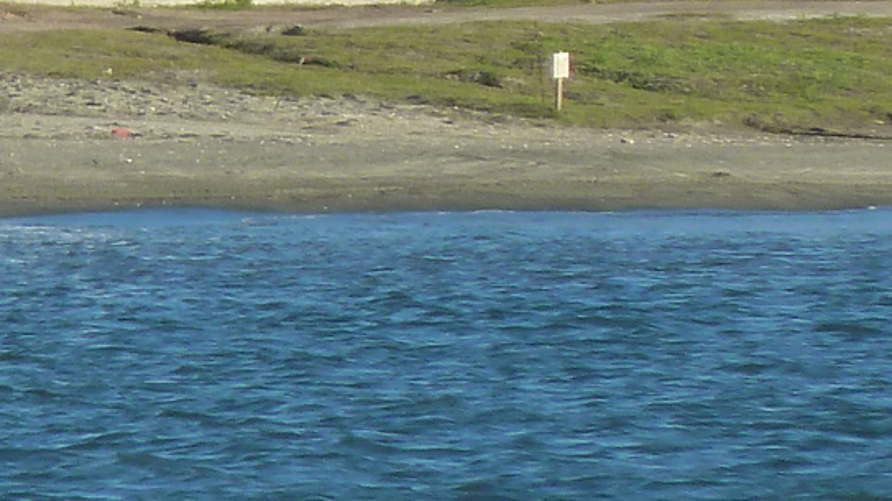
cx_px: -398
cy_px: -102
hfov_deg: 1.7
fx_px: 30312
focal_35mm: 1282
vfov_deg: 0.9
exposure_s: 1/250
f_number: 4.9
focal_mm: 49.2
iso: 125
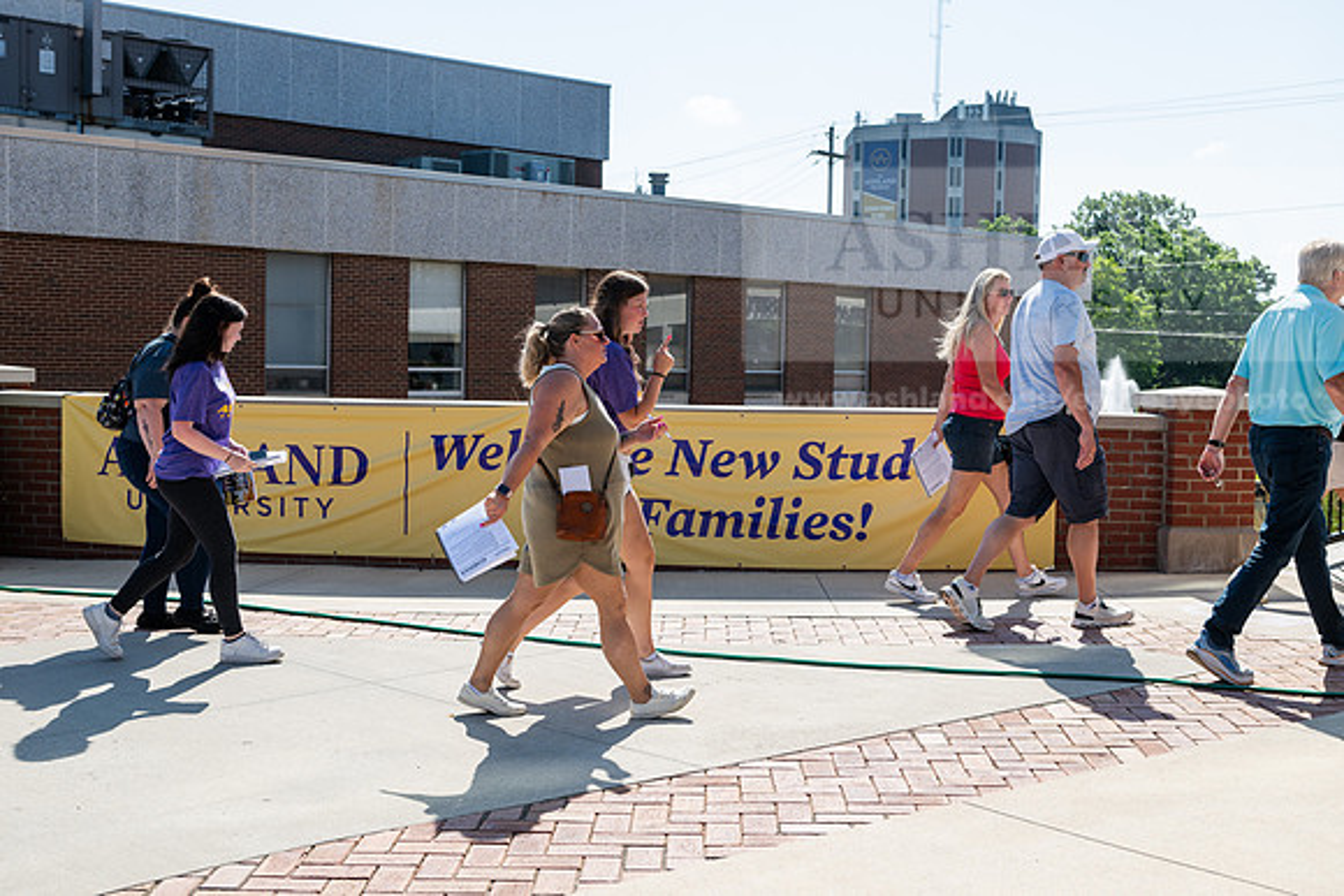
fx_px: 1792
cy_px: 448
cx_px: 672
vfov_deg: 28.1
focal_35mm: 48
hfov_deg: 41.1
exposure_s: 1/500
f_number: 5.6
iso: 100
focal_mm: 48
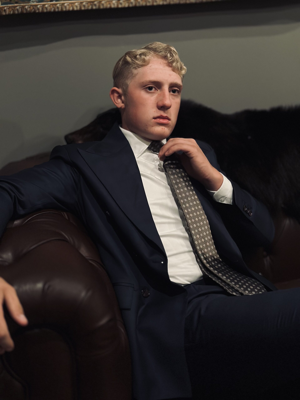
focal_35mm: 48
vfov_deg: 39.7
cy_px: 200
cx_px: 150
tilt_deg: -20.8
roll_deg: +1.4
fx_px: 555
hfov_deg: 30.3
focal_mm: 6.86
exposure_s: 1/40
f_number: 1.78
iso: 640
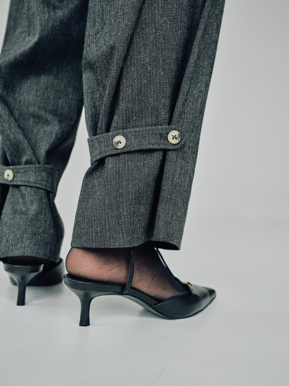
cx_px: 144
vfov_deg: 51.4
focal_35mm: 36
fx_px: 401
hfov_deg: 39.7
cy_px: 193
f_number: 5.6
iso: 4000
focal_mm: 45
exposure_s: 1/210
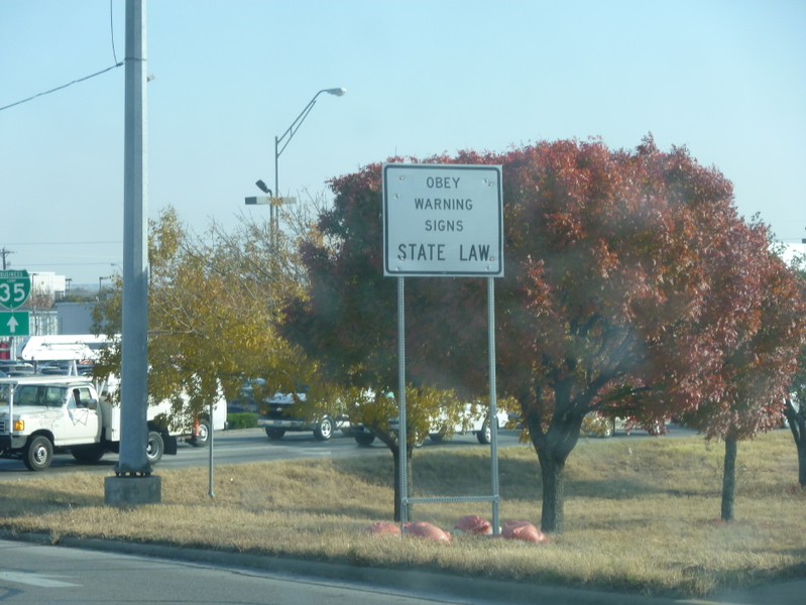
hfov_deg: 18.7
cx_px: 403
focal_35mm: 105
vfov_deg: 14.1
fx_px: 2446
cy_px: 302
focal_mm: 18.8
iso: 80
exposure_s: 1/160
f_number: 5.2
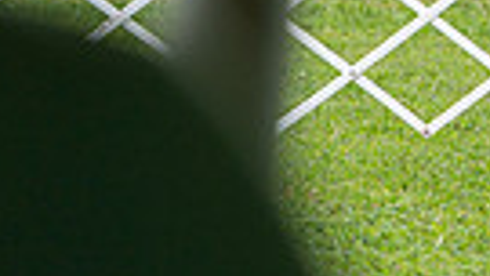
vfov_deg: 1.6
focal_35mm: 739
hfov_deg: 2.9
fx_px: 9604
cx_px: 1042
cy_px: -281
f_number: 4
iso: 250
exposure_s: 1/1000
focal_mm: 164
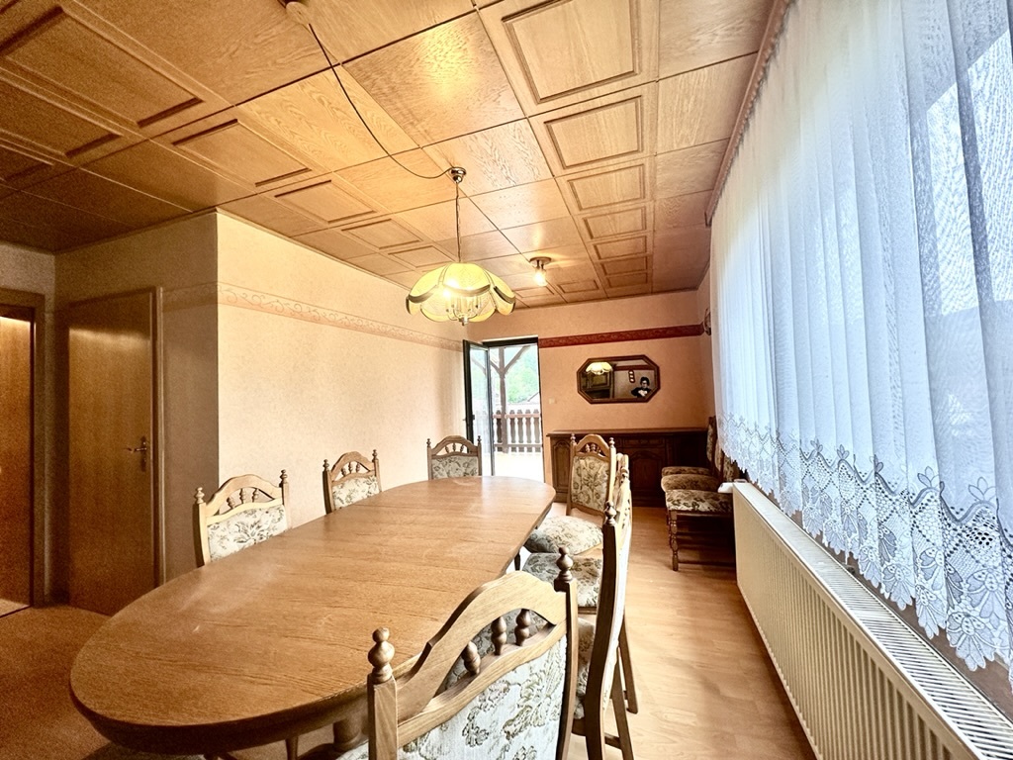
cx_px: 506
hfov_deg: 102.1
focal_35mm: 14
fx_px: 410
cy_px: 380
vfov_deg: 85.7
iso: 160
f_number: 2.2
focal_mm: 2.22
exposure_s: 1/100
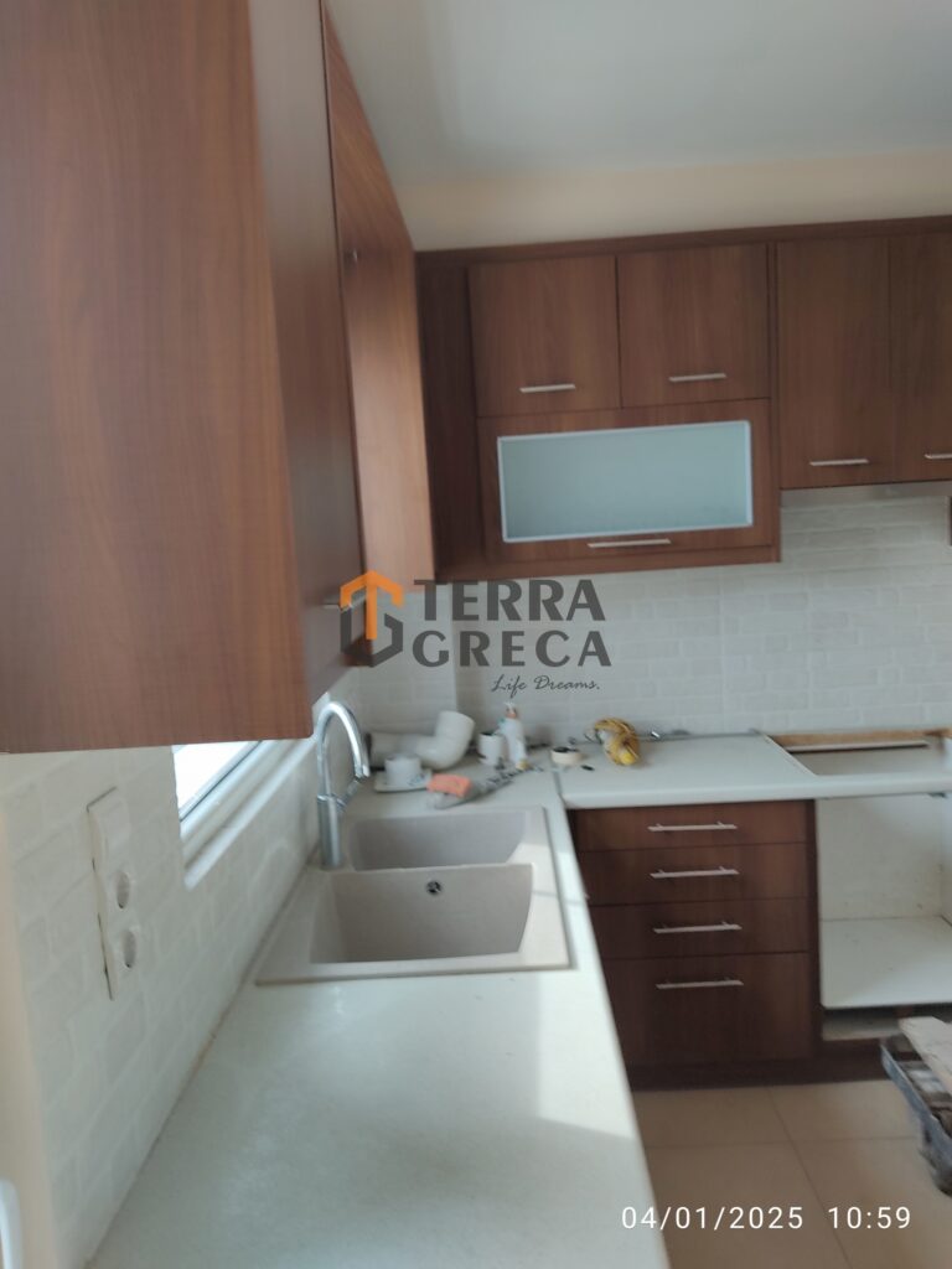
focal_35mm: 26
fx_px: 953
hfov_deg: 53.1
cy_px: 634
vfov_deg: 67.3
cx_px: 476
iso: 104
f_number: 1.79
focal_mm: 4.74
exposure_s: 1/33
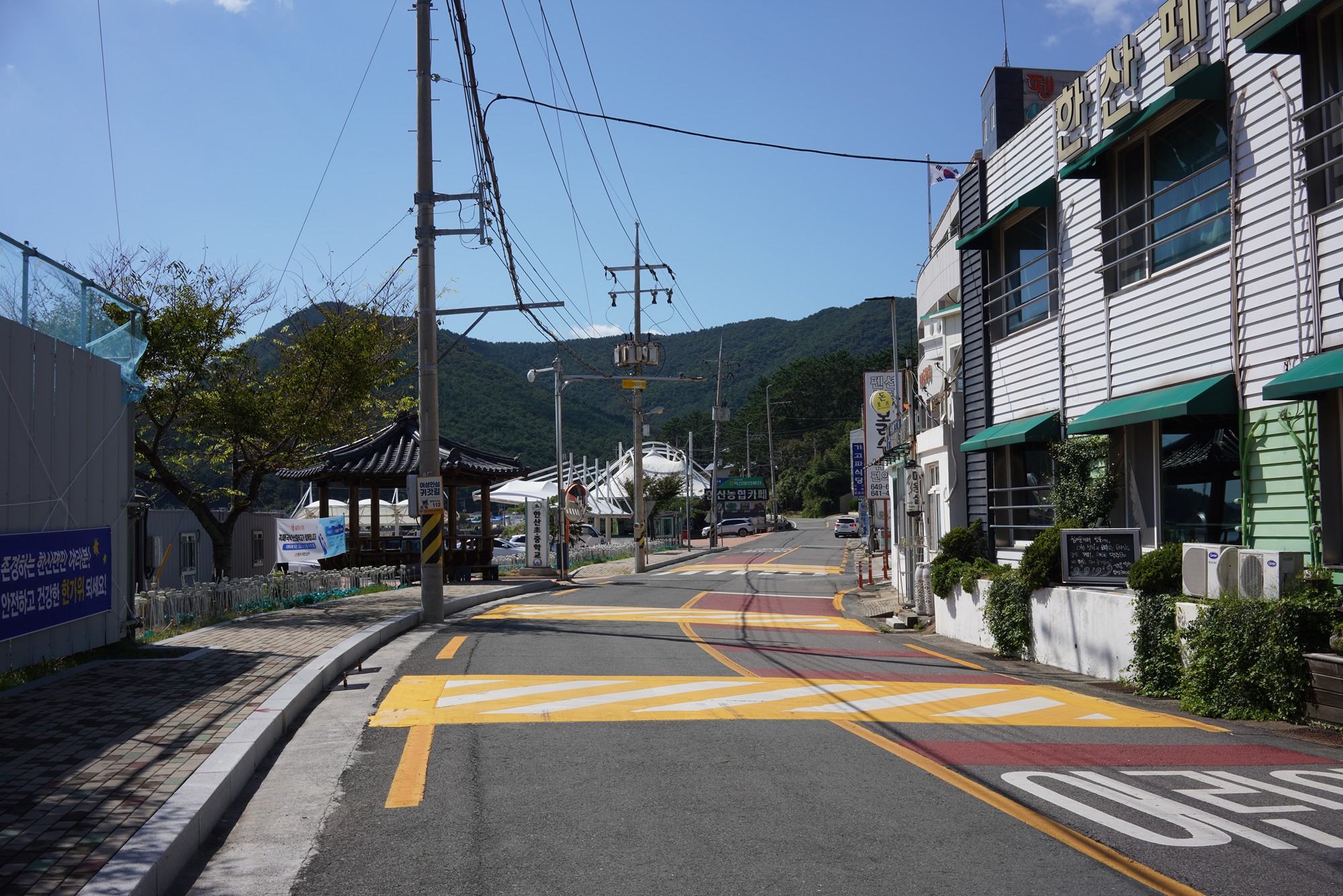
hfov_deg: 54.4
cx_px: 672
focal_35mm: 35
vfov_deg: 37.9
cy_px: 448
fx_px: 1306
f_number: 16
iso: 100
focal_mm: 35
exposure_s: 1/100
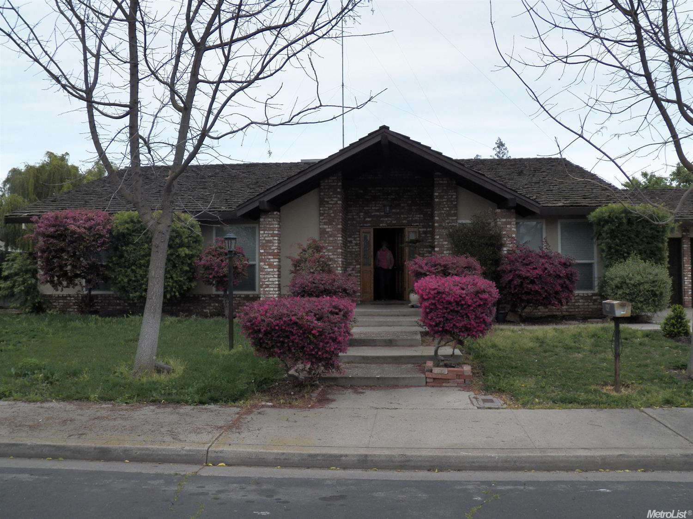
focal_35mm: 31
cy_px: 260
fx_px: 620
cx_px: 346
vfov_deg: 45.4
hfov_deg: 58.4
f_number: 4
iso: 125
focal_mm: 5.5
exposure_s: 1/400
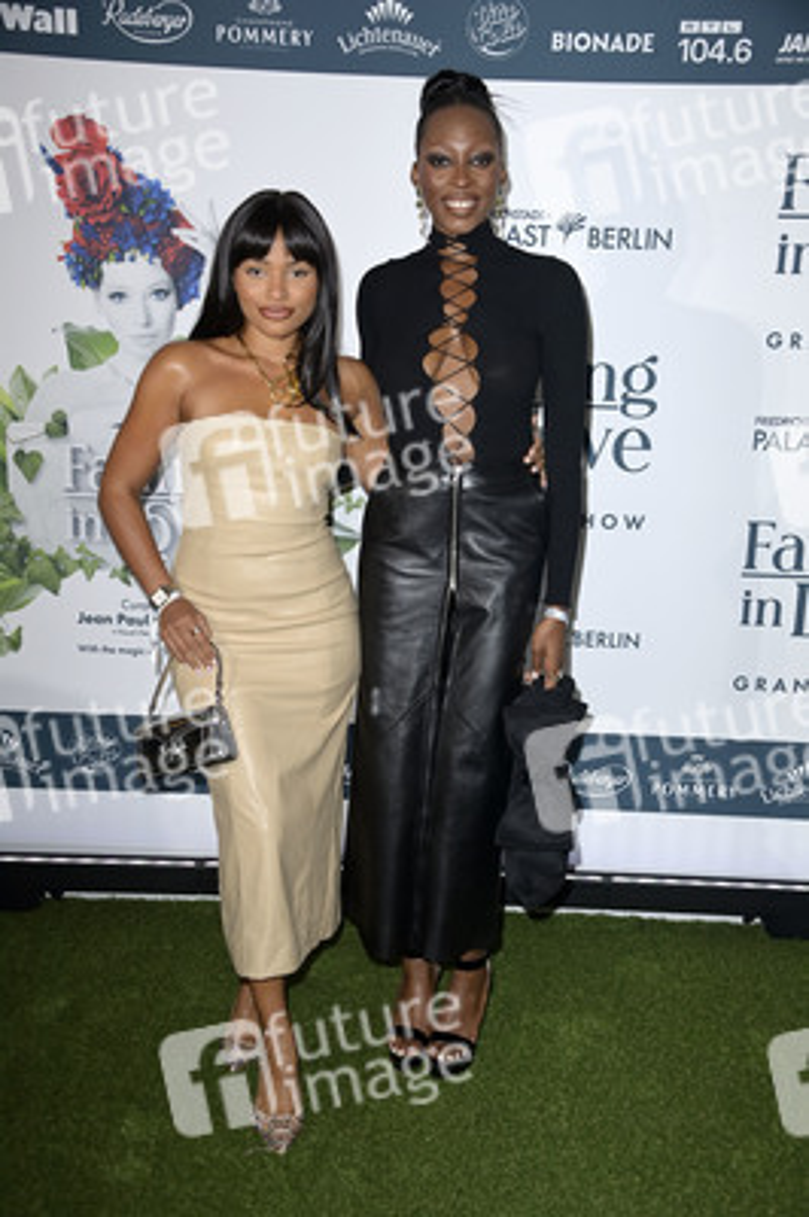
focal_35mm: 45
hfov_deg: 29.8
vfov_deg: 43.6
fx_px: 1519
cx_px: 404
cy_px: 608
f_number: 5.6
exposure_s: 1/250
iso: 640
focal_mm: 45
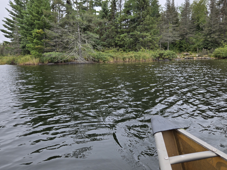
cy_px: 75
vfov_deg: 51.2
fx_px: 177
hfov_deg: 65.3
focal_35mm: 27
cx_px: 112
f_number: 1.8
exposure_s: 1/423
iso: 25
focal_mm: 5.4
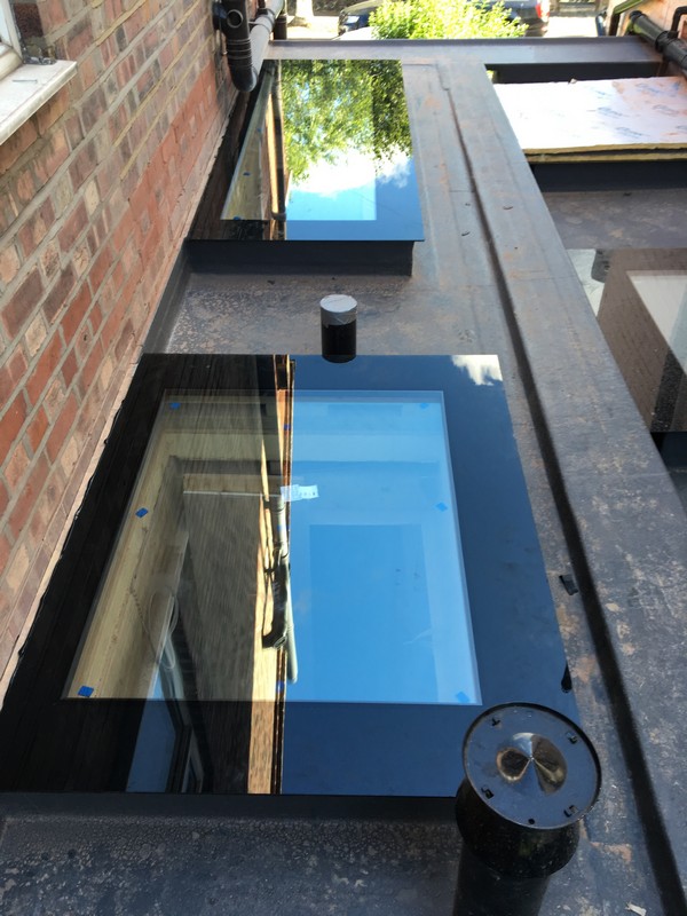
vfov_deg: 61.7
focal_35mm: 29
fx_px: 767
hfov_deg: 48.2
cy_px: 458
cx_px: 344
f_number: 2.2
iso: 32
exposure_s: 1/100
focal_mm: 4.15
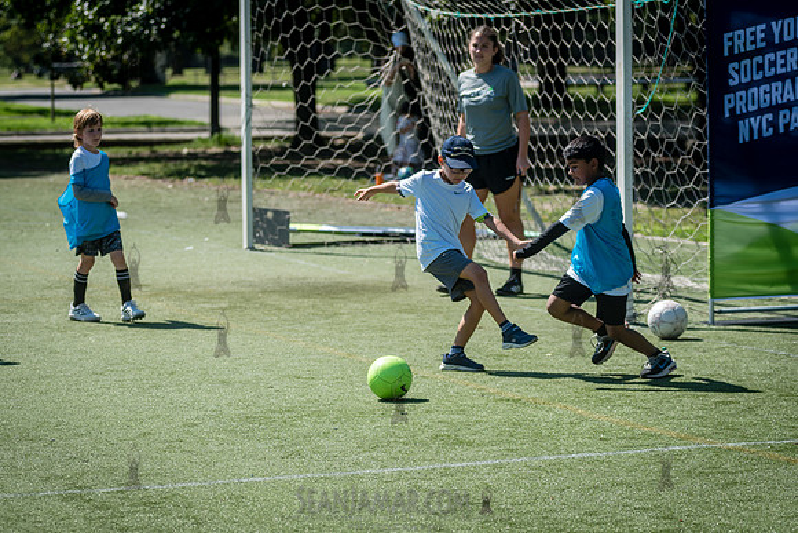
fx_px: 3223
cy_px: 346
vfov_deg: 9.4
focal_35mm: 145
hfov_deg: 14.1
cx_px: 345
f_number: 4
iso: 200
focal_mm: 112
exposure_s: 1/1600
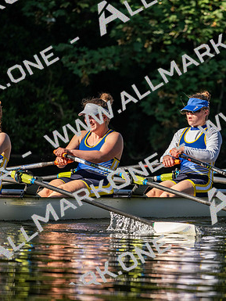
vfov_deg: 3.4
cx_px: 141
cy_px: 150
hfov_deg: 2.6
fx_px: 5046
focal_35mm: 580
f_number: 4.5
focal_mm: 400
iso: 640
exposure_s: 1/2500
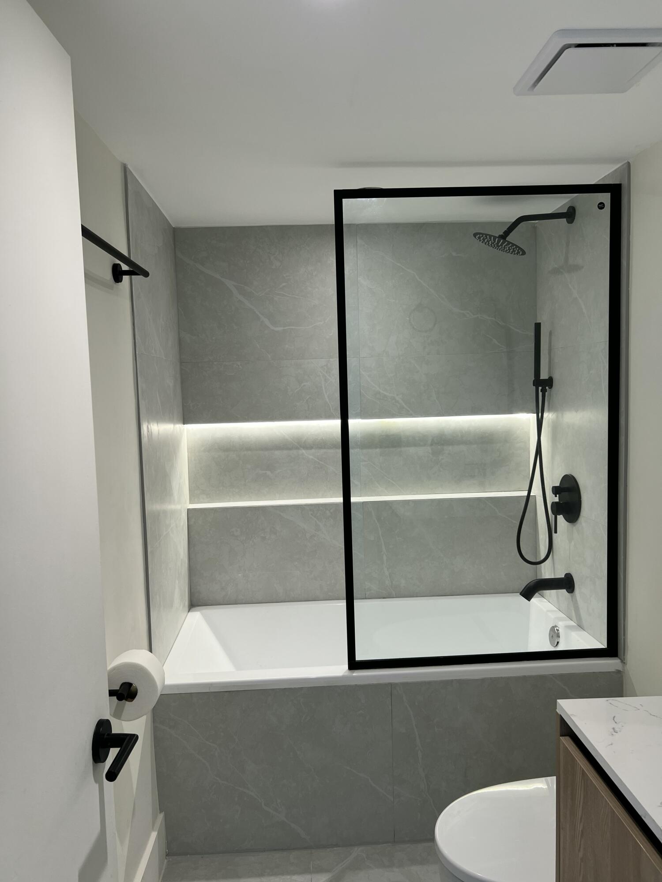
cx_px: 331
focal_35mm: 26
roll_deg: +2.0
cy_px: 441
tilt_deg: -4.1
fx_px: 663
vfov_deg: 67.3
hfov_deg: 53.1
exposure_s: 1/120
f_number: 1.5
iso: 50
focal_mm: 5.7
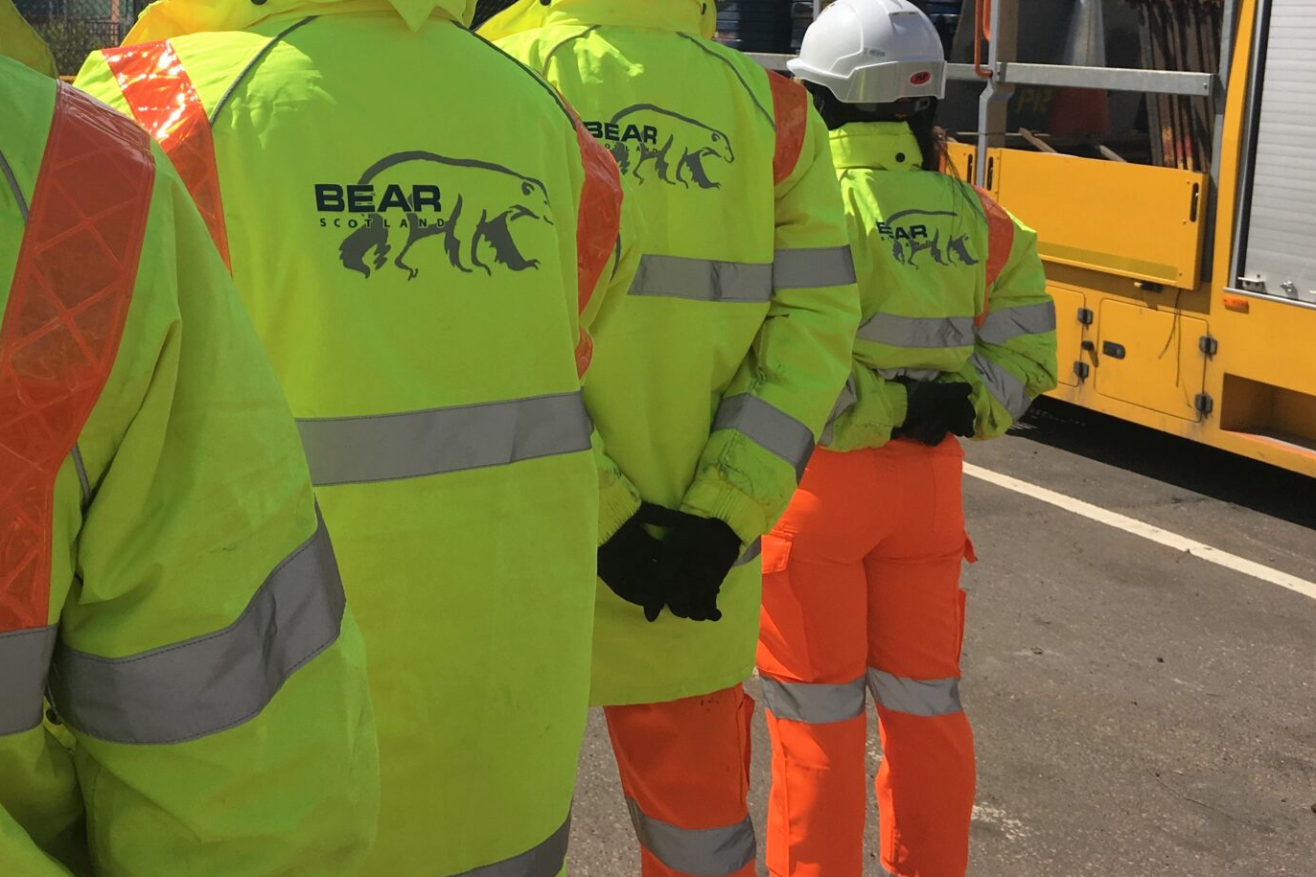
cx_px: 366
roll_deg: -0.1
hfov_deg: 42.6
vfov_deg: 29.2
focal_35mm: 45
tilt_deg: -4.3
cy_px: 172
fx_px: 1645
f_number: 2.2
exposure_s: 1/2849
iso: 25
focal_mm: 4.15
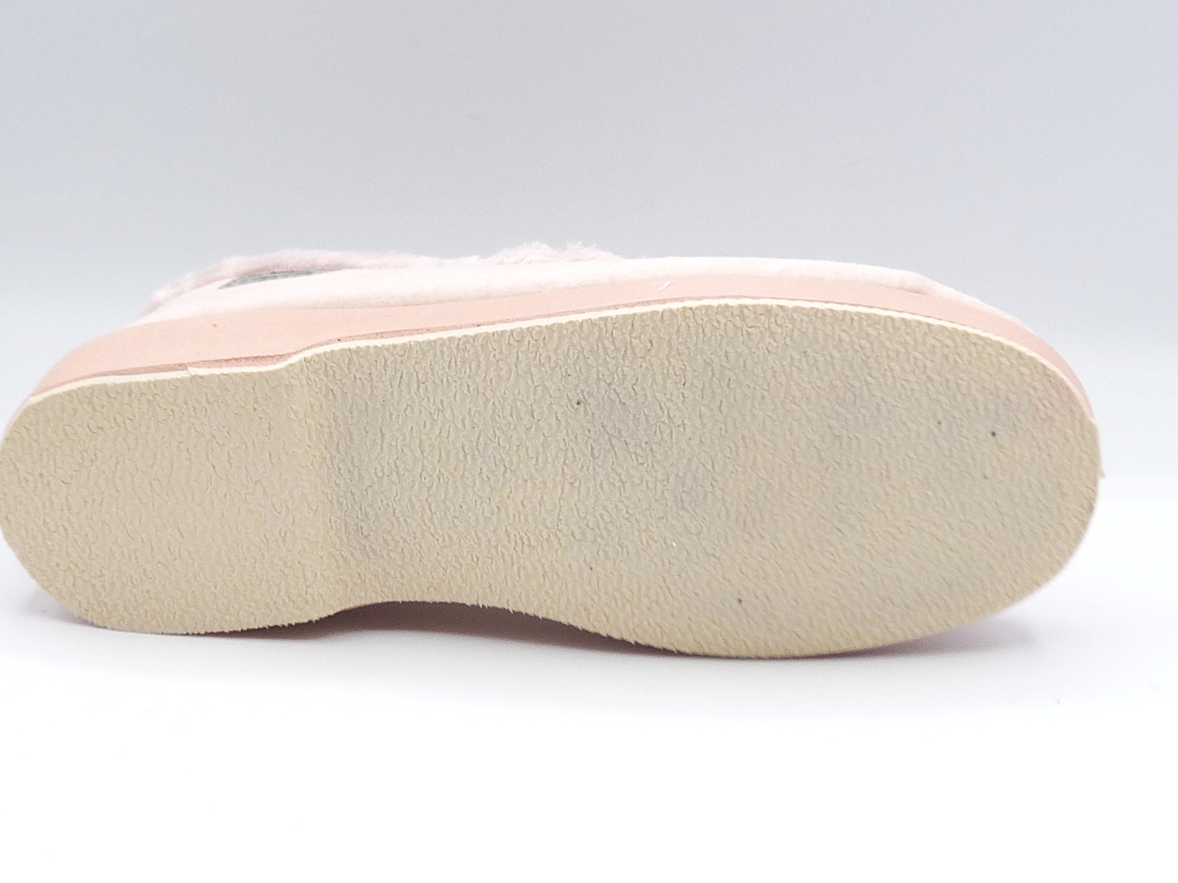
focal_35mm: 67
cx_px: 536
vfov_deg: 21.9
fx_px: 2280
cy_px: 417
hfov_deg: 29.0
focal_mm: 6
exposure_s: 1/200
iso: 100
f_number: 4
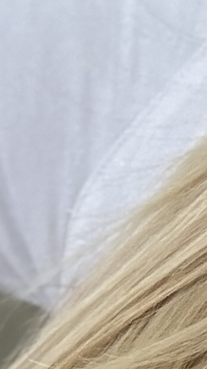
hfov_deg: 6.9
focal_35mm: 162
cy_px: 152
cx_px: 564
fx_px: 1582
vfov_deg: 13.3
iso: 125
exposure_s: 1/50
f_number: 1.9
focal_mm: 2.69
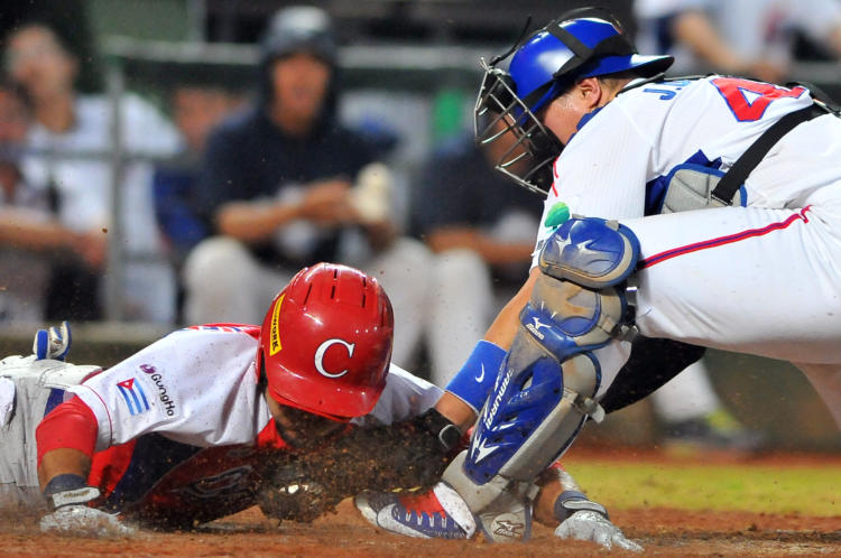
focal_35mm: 450
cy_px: 279
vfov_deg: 3.0
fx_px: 10499
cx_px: 420
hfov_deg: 4.6
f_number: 2.8
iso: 1250
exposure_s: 1/640
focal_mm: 300
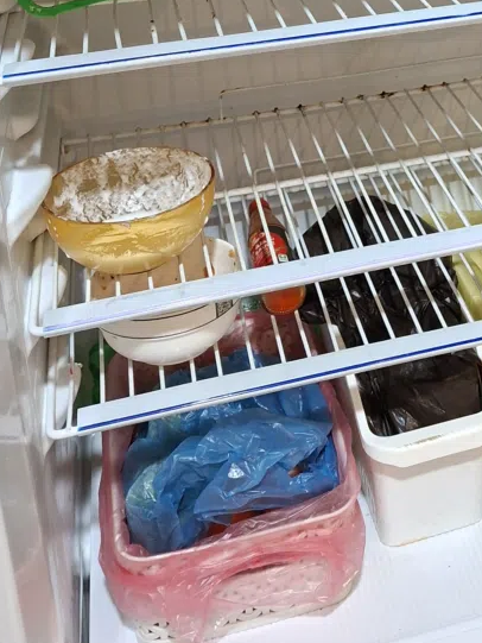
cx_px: 484
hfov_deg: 24.1
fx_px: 1076
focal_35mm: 58
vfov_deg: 30.2
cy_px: -40
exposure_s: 1/25
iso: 500
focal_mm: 5.54
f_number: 1.8
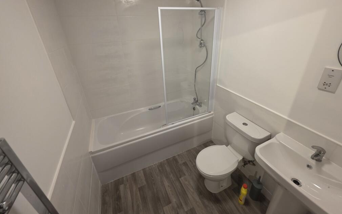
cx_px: 173
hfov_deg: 105.3
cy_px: 92
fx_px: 130
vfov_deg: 78.2
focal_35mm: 14
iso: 160
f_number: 1.9
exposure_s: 1/100
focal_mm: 2.2
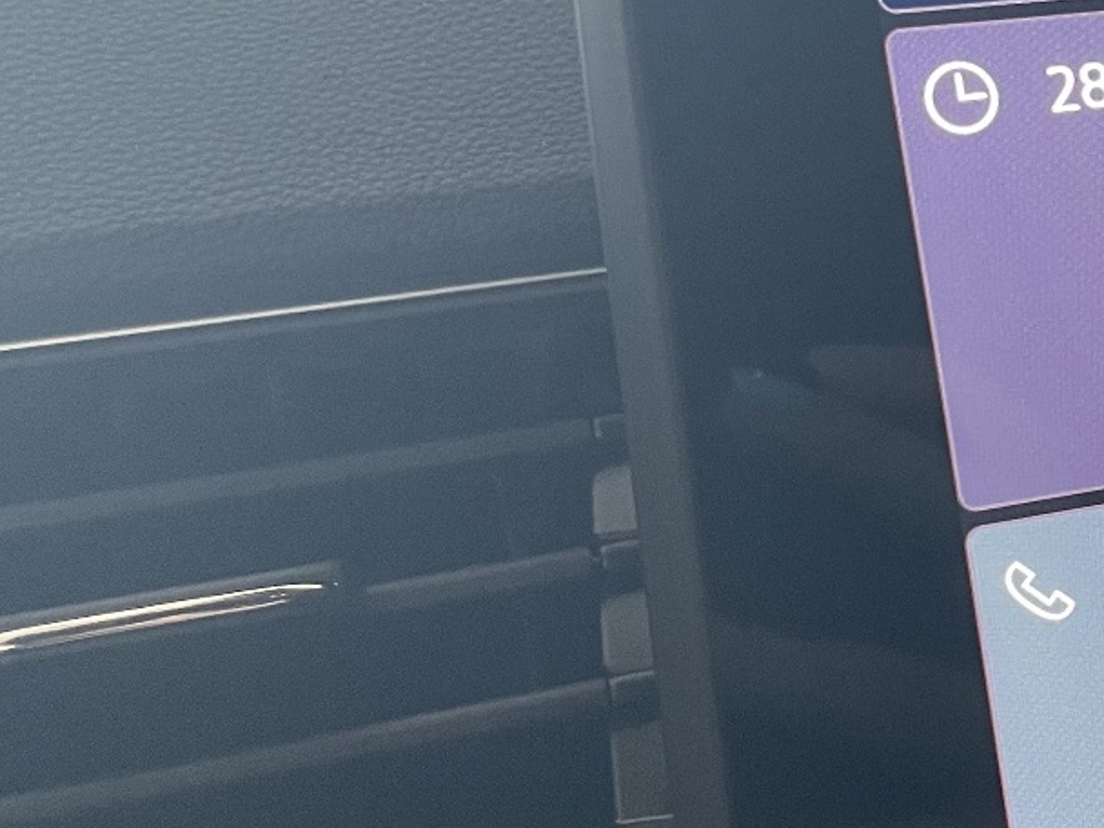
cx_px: 1503
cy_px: 385
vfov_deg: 19.1
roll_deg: +0.0
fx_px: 2456
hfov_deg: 22.2
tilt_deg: -20.1
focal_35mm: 77
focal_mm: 4.2
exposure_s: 1/50
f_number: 1.6
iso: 160
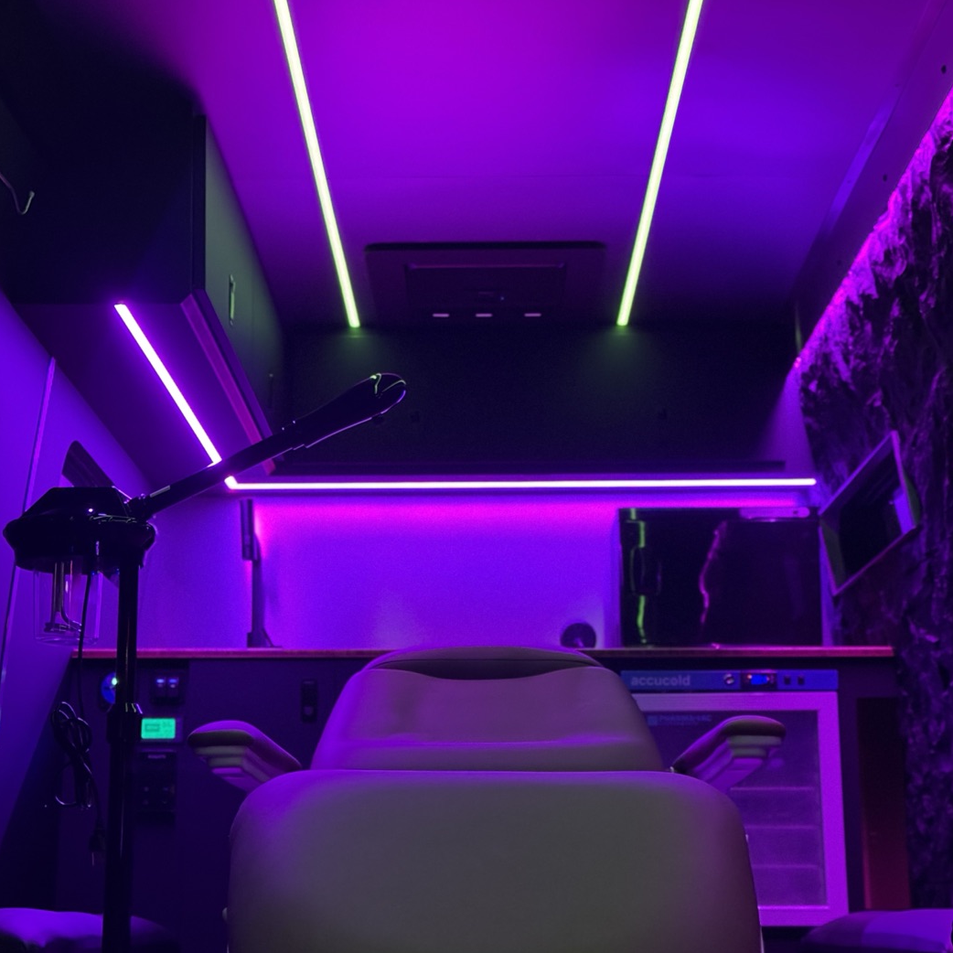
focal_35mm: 57
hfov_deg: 30.0
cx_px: 476
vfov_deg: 29.8
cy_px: 637
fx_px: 1775
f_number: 1.78
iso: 500
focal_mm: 6.76
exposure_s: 1/35
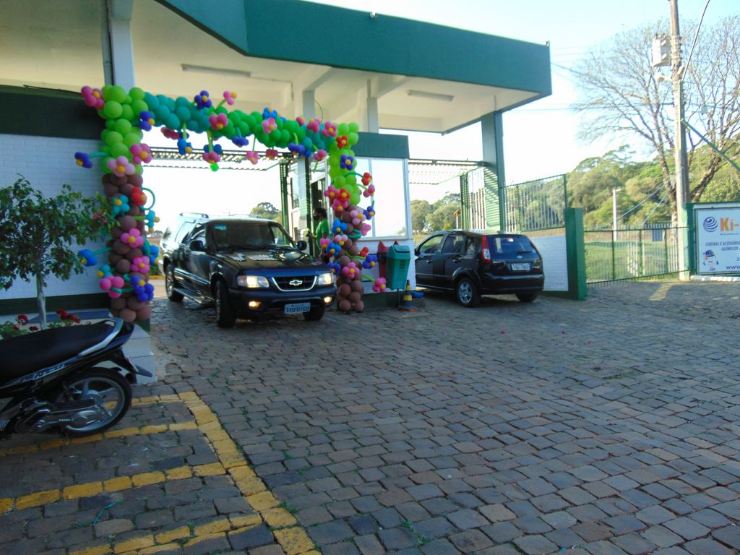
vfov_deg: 54.9
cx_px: 370
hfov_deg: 69.4
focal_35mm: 25
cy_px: 278
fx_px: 534
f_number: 3
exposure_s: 1/250
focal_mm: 4.5
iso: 80
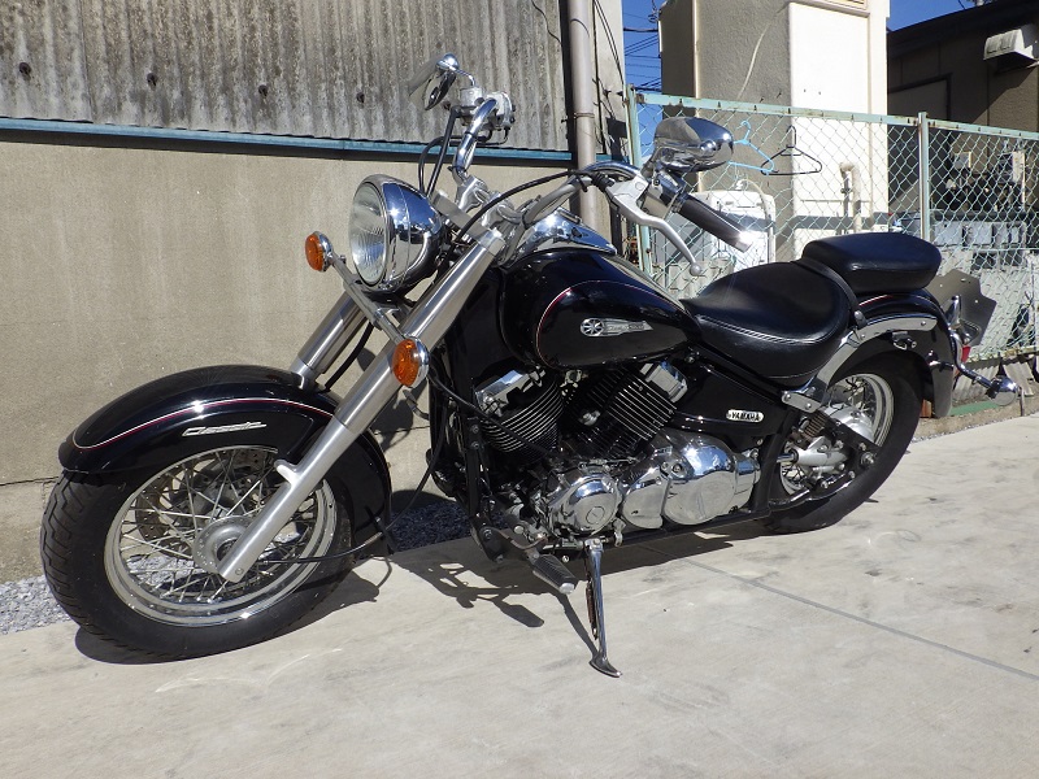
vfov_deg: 49.7
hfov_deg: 63.4
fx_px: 840
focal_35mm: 28
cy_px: 390
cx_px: 520
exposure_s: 1/1250
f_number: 4.2
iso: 125
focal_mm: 5
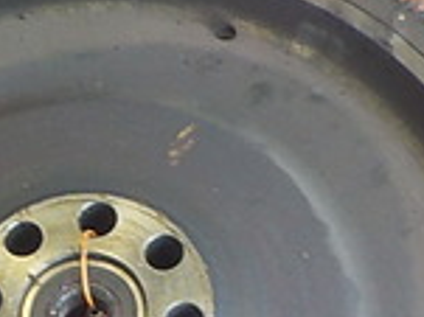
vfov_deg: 11.5
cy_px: 345
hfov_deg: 15.4
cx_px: 87
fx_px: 1554
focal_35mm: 127
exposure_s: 1/30
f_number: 3.3
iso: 250
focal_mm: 4.1
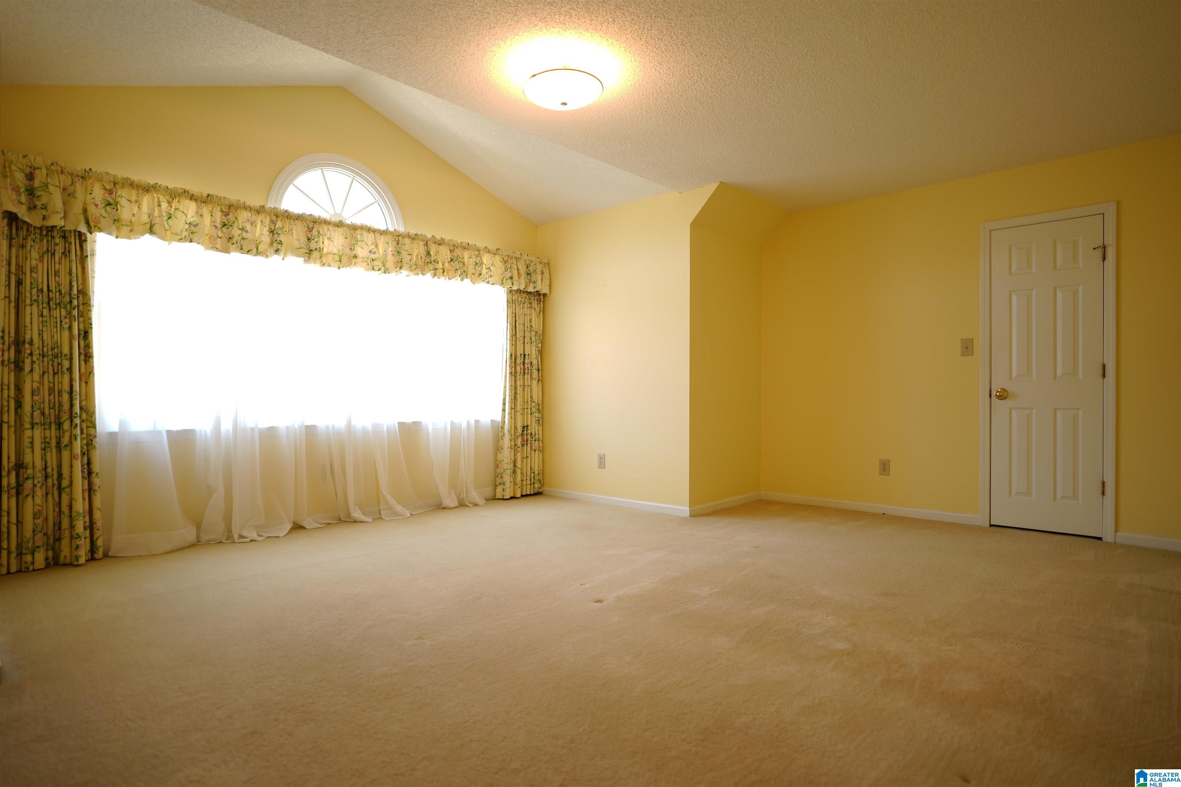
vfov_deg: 61.9
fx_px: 656
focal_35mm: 20
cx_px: 590
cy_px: 394
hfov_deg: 84.0
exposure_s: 1/50
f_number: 1.8
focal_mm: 20
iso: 80
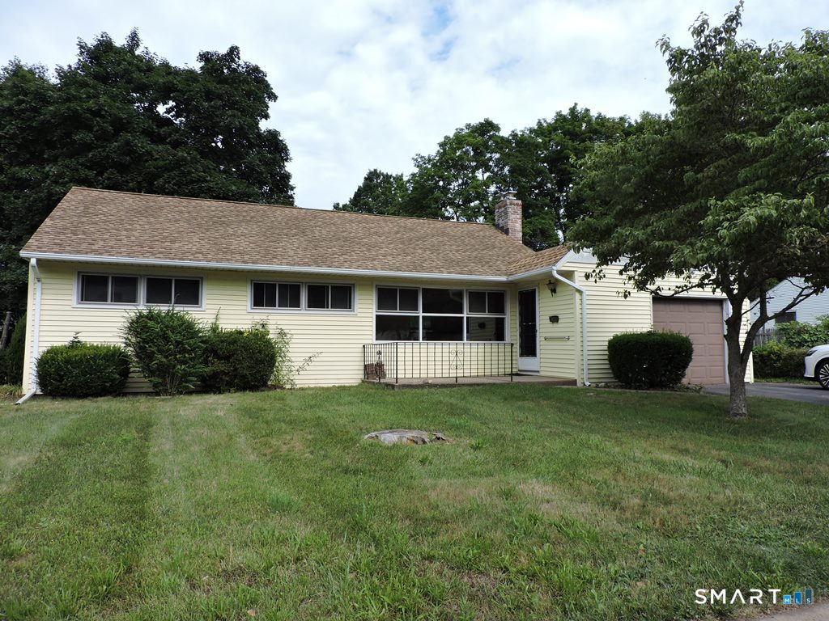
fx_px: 575
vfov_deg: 56.8
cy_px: 310
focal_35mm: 24
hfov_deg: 71.6
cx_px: 414
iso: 100
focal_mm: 4.3
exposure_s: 1/1000
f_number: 3
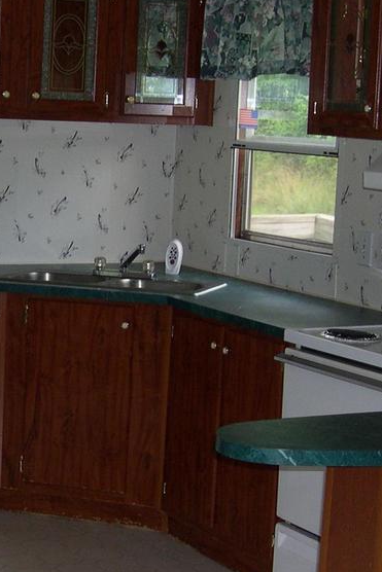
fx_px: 1447
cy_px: 351
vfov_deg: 22.3
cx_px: 10
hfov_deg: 14.8
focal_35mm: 91
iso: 124
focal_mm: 8
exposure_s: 1/60
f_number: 2.8
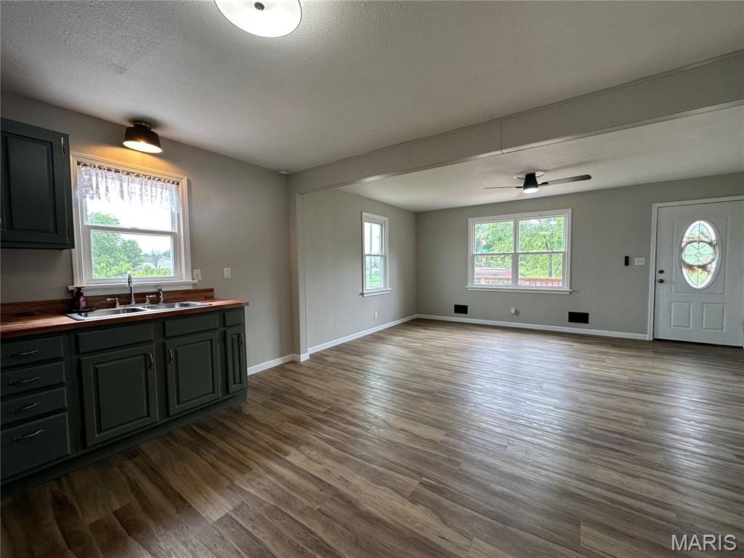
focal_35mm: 14
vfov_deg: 85.7
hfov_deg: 102.1
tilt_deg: -2.2
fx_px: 301
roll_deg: +0.7
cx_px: 372
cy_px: 279
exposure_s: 1/120
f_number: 2.2
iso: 125
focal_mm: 2.22
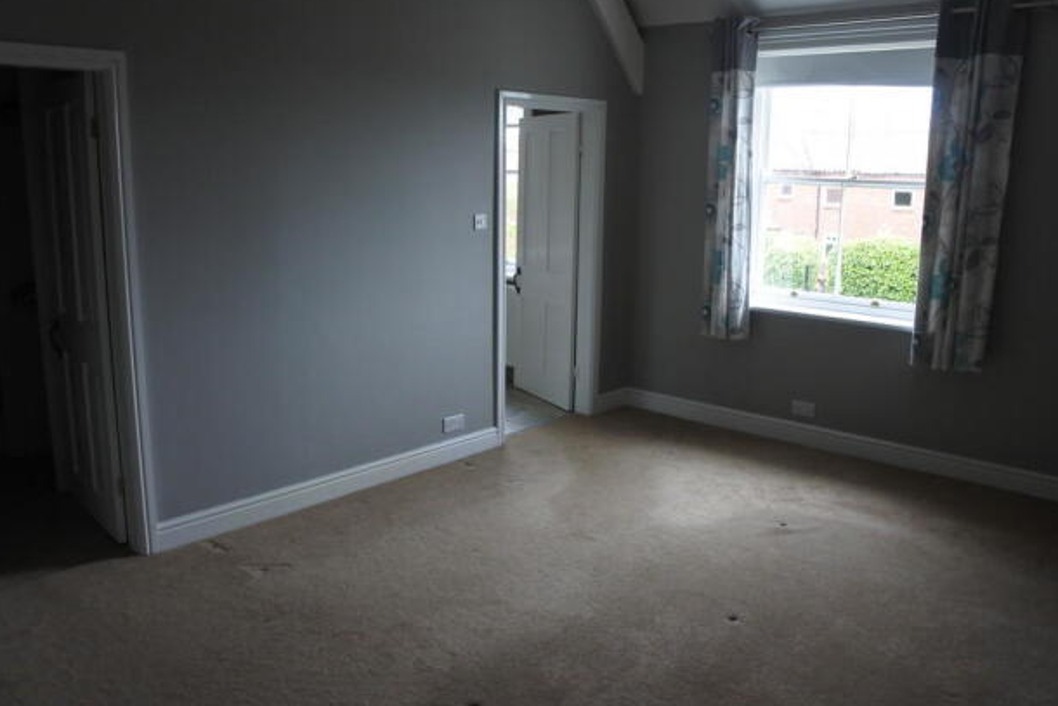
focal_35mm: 29
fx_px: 852
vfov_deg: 45.0
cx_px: 551
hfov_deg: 63.6
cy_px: 339
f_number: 3.5
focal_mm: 10
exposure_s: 1/125
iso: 640
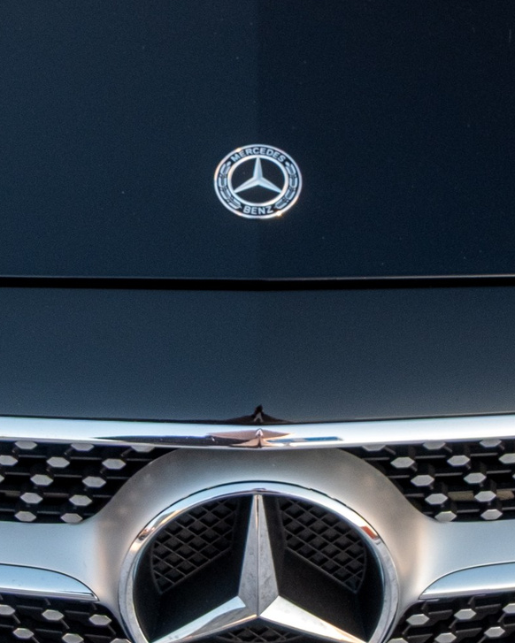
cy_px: 258
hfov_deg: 14.1
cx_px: 262
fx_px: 2076
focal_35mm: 109
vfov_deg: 17.6
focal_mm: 21.1
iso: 320
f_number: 7.1
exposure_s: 1/30
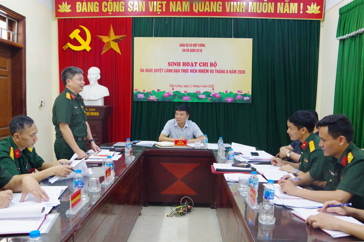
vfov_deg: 47.9
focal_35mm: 27
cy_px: 121
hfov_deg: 67.4
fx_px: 273
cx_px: 182
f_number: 5.6
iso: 3200
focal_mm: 18
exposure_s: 1/40
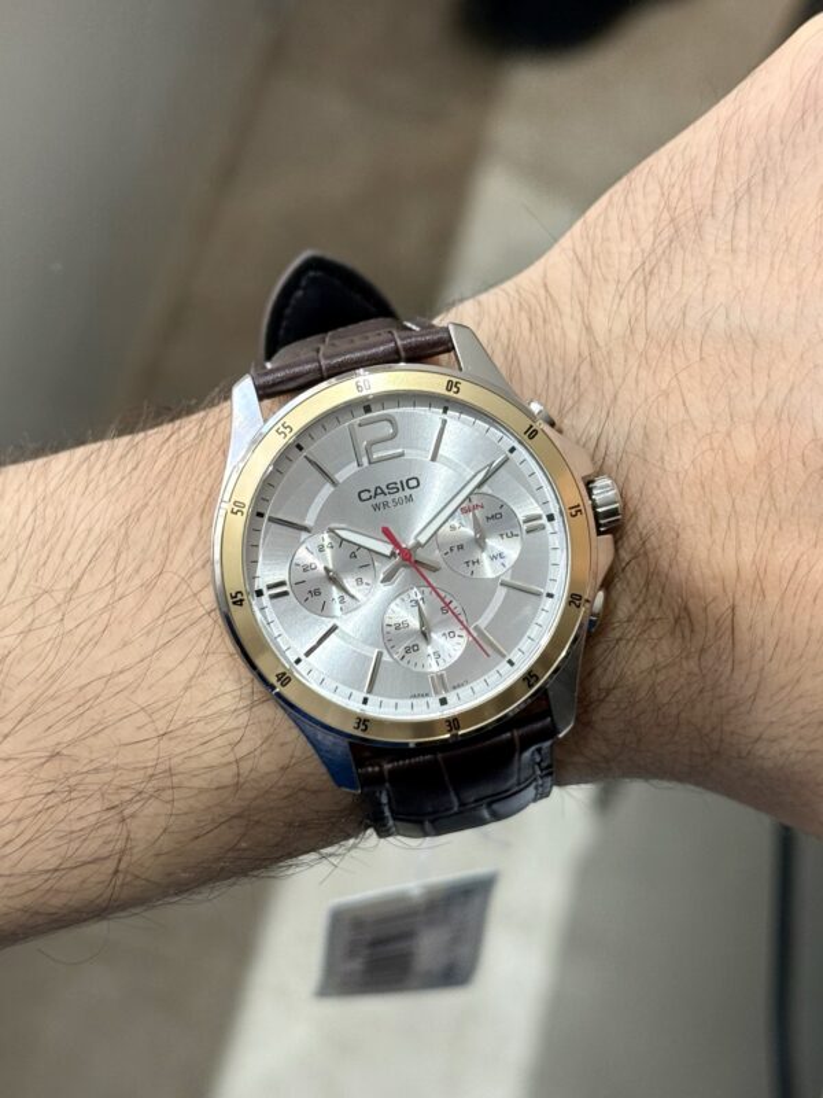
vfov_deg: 39.7
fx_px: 1522
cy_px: 549
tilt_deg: -54.2
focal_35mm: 48
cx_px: 412
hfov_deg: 30.3
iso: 80
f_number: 1.78
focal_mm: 6.76
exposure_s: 1/50
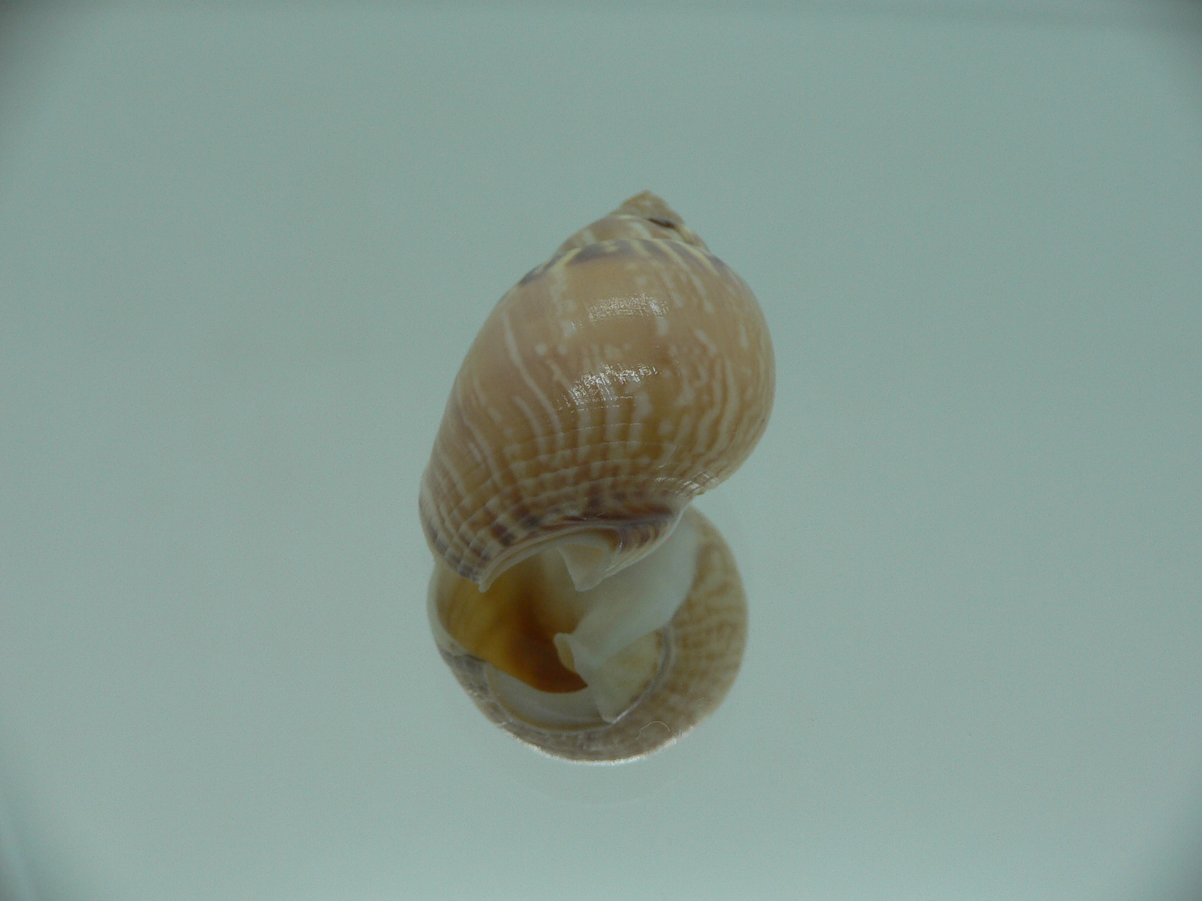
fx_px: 1215
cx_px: 601
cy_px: 450
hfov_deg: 52.6
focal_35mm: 35
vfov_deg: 40.7
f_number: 2.8
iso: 80
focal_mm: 4.6
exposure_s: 1/60
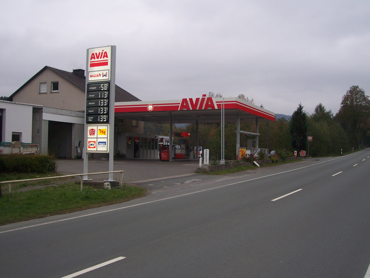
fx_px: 449
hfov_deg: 44.8
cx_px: 185
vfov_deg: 34.4
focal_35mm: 42
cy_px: 139
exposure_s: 1/160
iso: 80
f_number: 2.8
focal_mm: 7
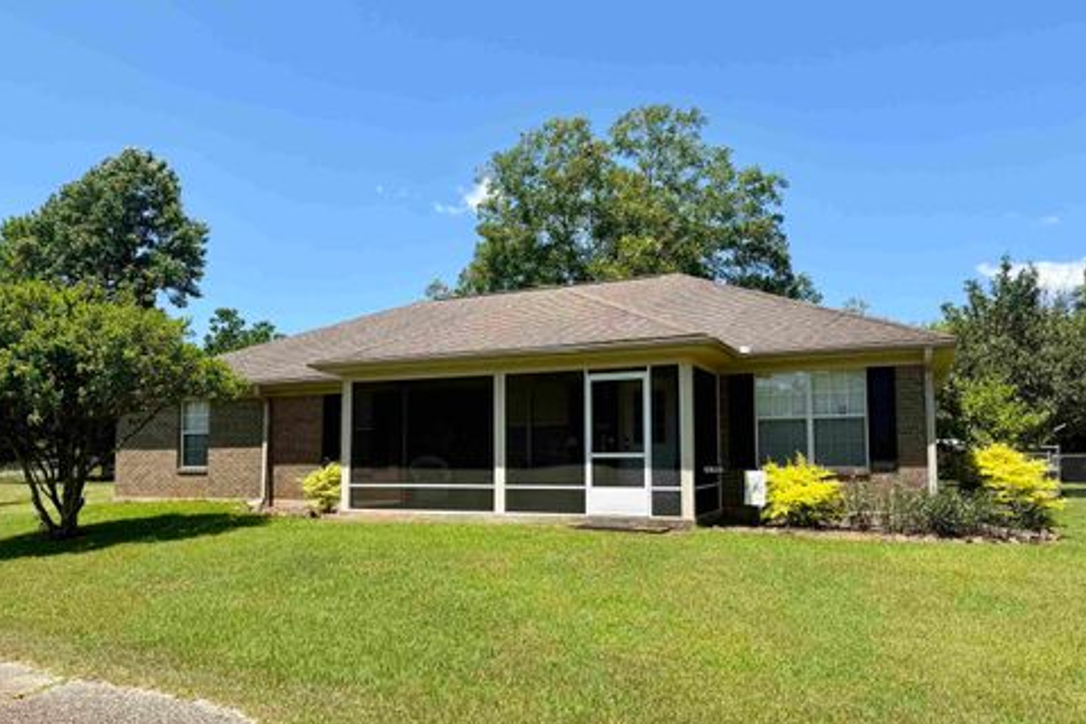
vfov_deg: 49.4
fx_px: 784
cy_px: 406
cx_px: 543
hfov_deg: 69.4
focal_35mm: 26
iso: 80
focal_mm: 6.76
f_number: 1.78
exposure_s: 1/3145
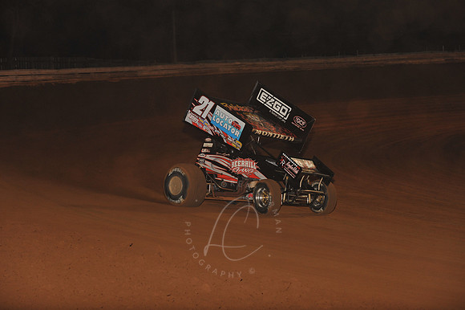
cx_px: 232
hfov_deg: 17.1
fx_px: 1549
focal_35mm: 120
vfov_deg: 11.4
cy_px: 155
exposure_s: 1/320
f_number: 6.3
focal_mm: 120
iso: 800
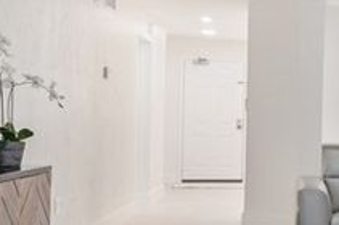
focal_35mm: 70
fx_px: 662
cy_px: 134
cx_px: 533
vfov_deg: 19.3
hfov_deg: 22.5
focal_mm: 14.5
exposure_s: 1/3
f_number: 11
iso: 125
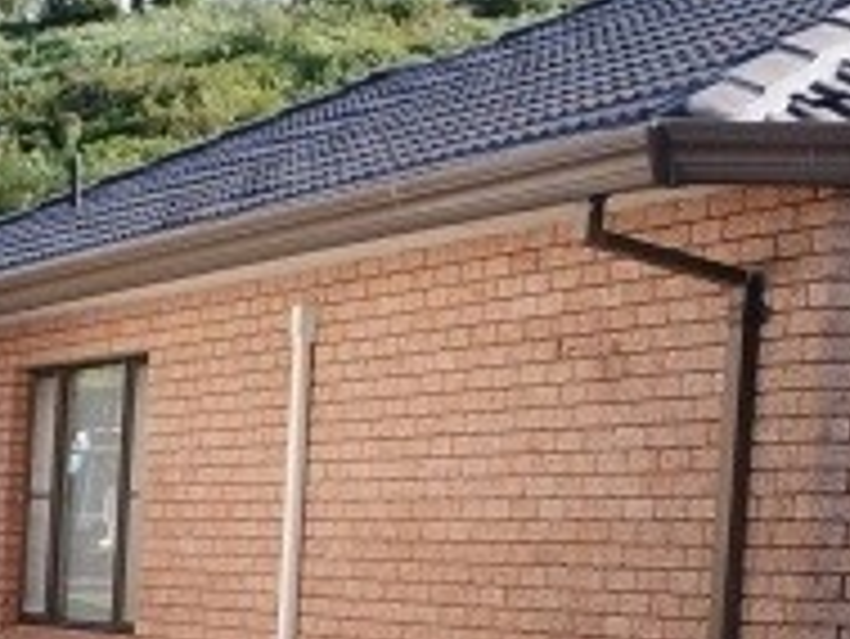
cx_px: -1354
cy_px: 868
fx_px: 3464
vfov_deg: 10.3
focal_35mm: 141
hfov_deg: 11.1
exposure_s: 1/491
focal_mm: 4.73
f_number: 2.2
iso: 100
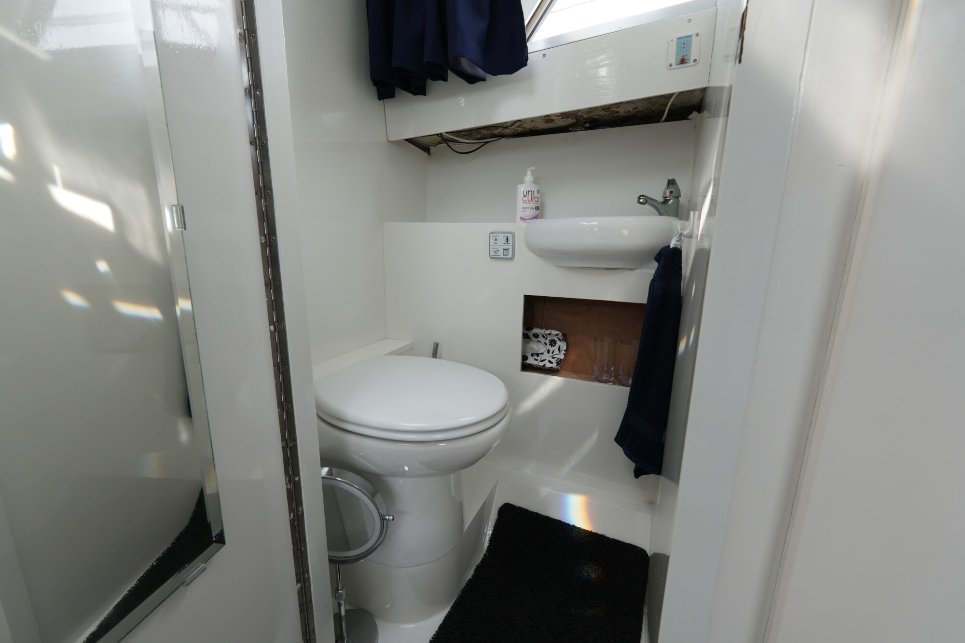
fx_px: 402
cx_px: 482
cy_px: 322
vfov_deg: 77.3
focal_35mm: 15
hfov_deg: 100.4
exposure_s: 1/30
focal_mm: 10
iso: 160
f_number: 8
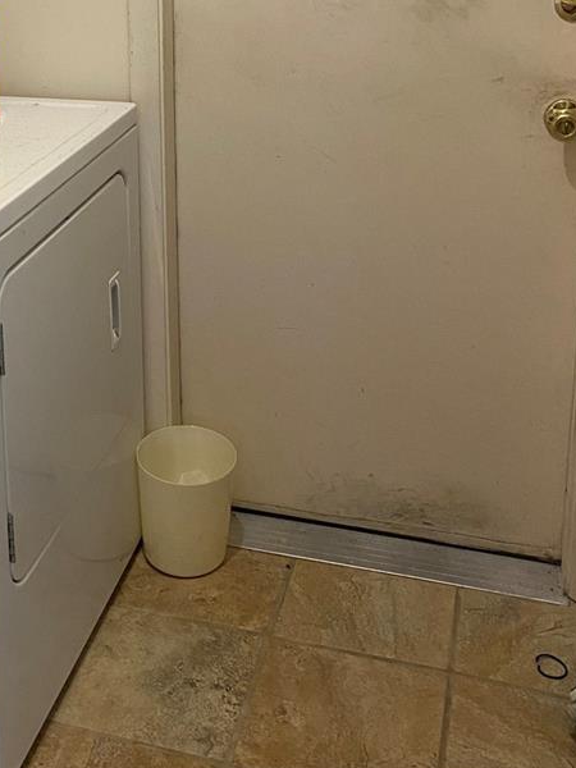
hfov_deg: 27.3
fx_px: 1154
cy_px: 133
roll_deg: +2.3
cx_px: 93
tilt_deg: -15.5
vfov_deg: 35.4
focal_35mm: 52
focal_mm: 4.25
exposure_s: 1/60
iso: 200
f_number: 1.8
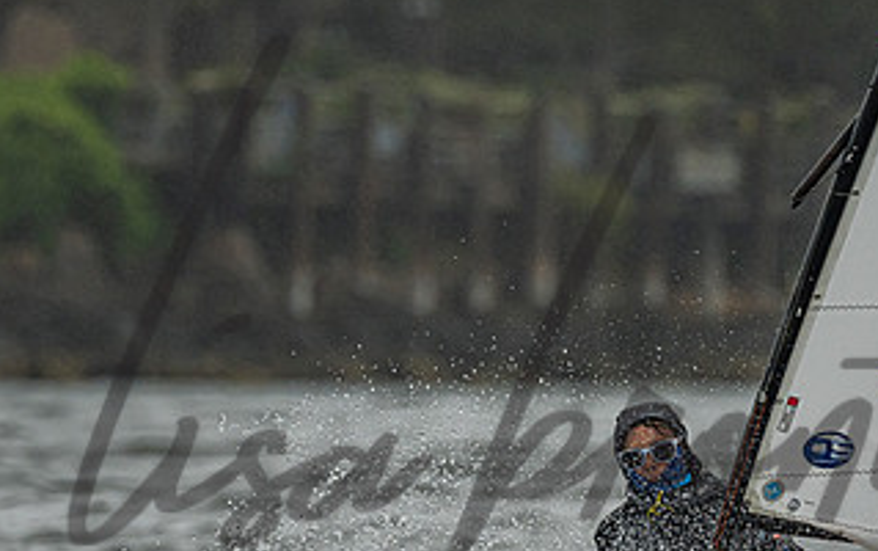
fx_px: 24189
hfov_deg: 2.1
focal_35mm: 1010
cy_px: 293
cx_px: 409
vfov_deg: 1.3
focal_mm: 400
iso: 320
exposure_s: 1/2500
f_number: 5.6
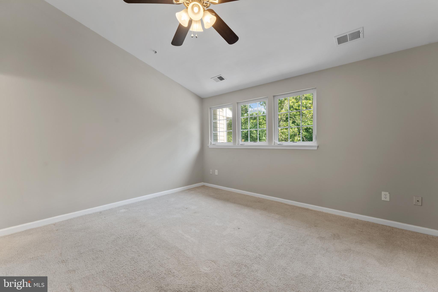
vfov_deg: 81.2
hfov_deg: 104.3
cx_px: 219
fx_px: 170
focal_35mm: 14
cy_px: 146
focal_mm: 14
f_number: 8
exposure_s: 1/5
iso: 100
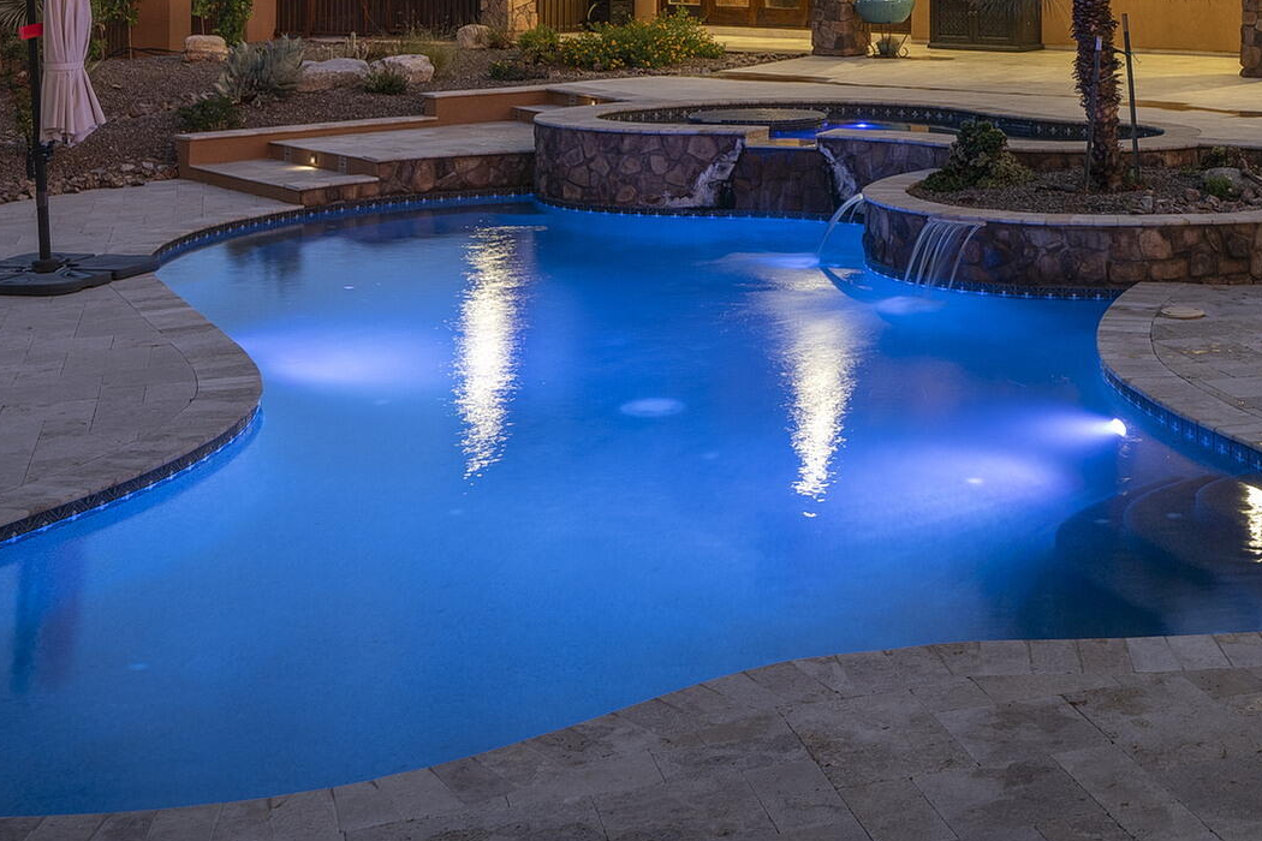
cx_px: 1075
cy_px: 28
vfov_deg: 23.3
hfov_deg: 34.2
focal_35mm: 56
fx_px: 1963
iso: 200
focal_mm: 21
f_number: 7.1
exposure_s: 2.5
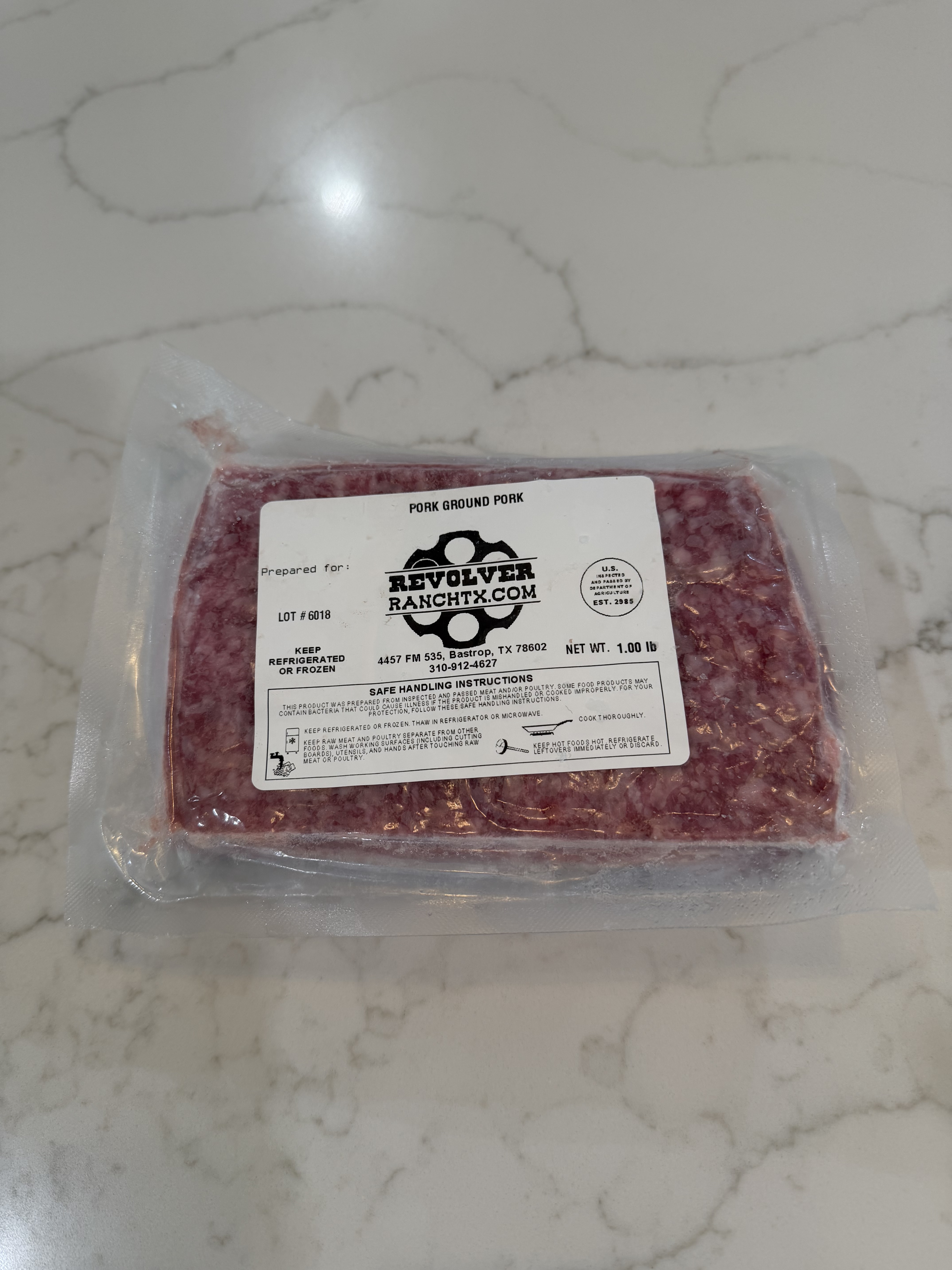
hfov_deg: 56.8
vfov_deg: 71.6
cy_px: 635
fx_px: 880
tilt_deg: -68.7
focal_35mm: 24
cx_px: 476
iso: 100
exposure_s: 1/120
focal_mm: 6.76
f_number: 1.78
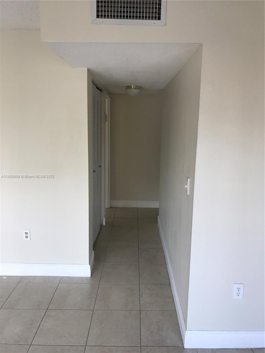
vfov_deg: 63.4
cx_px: 132
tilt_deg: -9.5
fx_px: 286
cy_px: 176
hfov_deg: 49.7
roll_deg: -0.7
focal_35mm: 28
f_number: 1.8
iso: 32
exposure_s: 1/60
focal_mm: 3.99
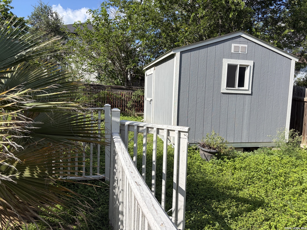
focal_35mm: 26
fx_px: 231
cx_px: 154
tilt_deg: -4.3
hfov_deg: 67.3
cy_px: 115
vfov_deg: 53.1
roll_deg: -1.4
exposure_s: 1/2985
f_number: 1.6
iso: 50
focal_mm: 5.96
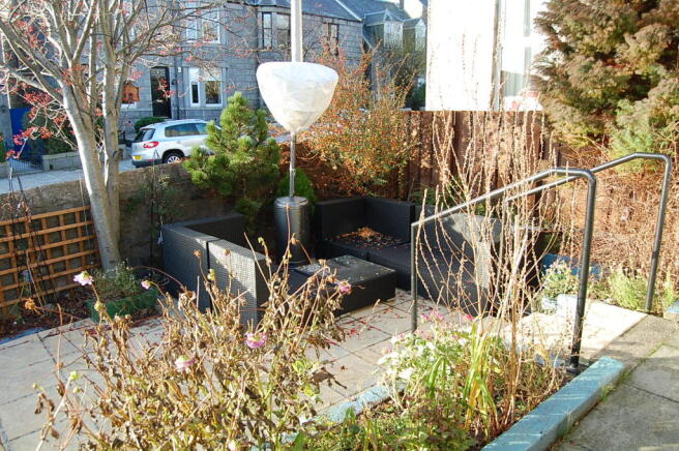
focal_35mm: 27
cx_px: 340
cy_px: 226
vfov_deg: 47.8
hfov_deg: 67.4
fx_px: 509
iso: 250
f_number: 5.6
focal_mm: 18
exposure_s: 1/125
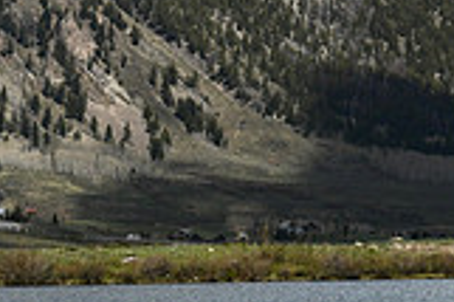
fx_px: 3276
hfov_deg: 7.9
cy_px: -148
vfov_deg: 5.2
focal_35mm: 260
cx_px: -20
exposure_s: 1/320
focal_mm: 48
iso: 100
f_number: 9
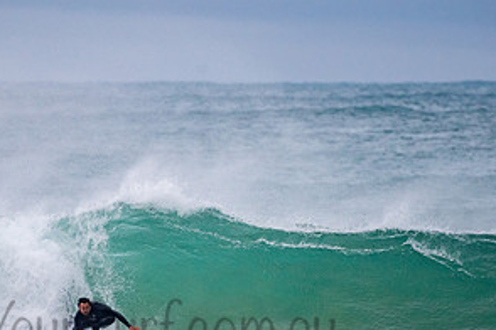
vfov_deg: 1.4
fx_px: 13584
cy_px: 311
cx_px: 157
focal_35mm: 986
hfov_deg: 2.1
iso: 800
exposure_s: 1/1250
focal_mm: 500
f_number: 5.6
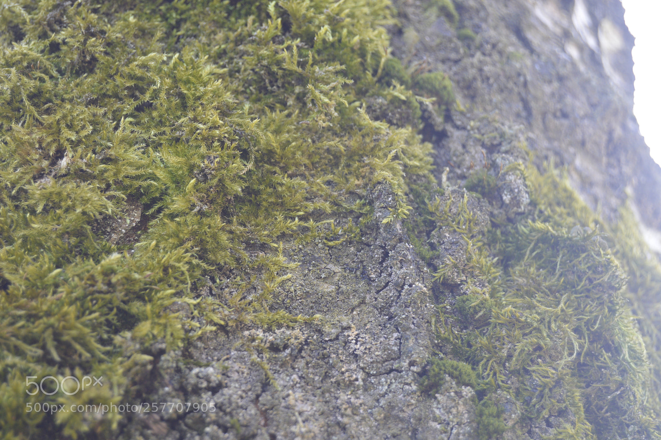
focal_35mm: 82
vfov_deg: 16.5
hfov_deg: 24.6
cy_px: 220
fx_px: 1514
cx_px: 330
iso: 400
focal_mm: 55
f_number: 5.6
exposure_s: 1/100
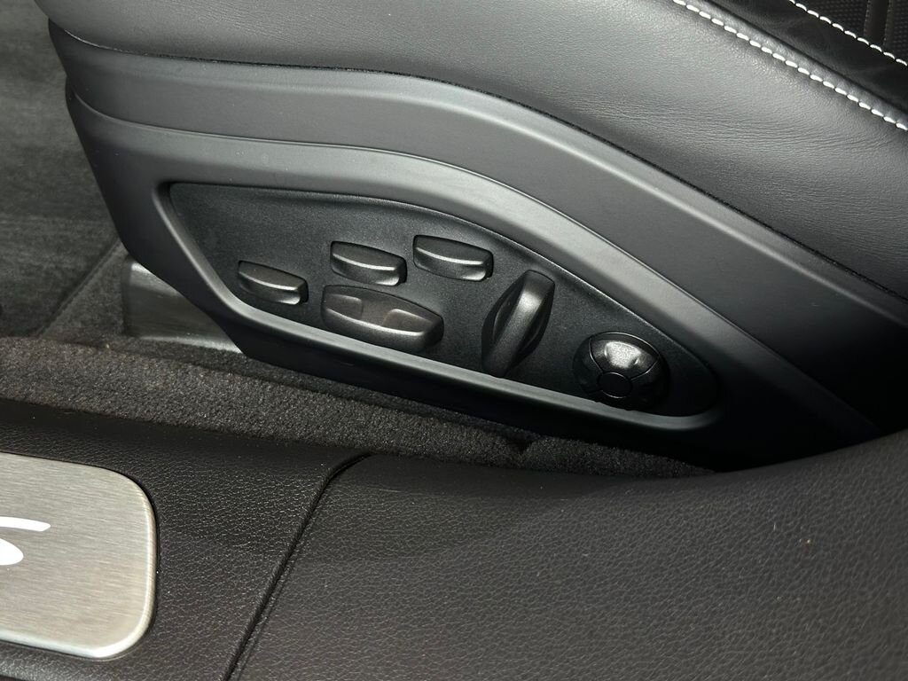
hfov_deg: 39.7
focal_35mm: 48
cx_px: 454
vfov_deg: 30.3
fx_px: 1259
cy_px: 340
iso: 250
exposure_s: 1/33
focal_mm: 6.86
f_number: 1.78
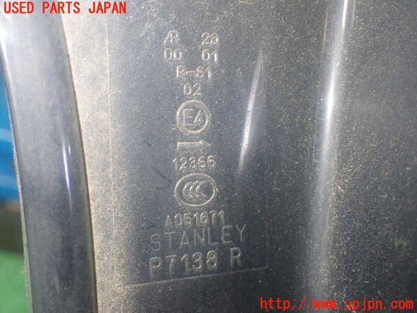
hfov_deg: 42.9
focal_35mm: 44
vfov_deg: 32.9
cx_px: 208
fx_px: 530
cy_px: 156
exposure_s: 1/30
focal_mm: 7.84
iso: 800
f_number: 2.9
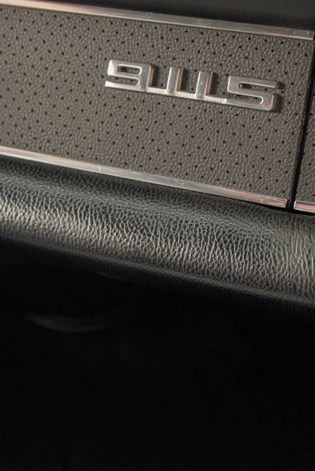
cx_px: 157
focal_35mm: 129
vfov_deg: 15.8
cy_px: 121
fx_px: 1690
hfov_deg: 10.6
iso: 2000
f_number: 4.8
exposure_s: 1/60
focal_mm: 48
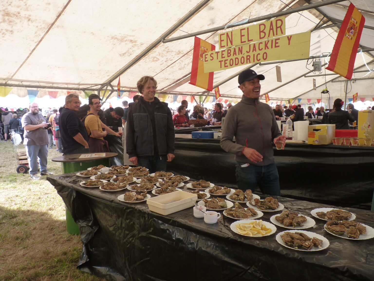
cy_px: 140
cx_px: 187
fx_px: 292
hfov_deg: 65.3
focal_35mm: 27
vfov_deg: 51.4
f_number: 3.2
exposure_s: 1/100
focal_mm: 4.9
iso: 125
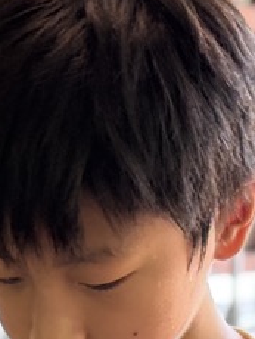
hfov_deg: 5.7
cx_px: -416
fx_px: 2451
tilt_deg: -12.1
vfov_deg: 7.7
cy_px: 579
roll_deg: -0.4
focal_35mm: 250
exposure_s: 1/77
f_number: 1.78
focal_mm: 6.76
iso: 100
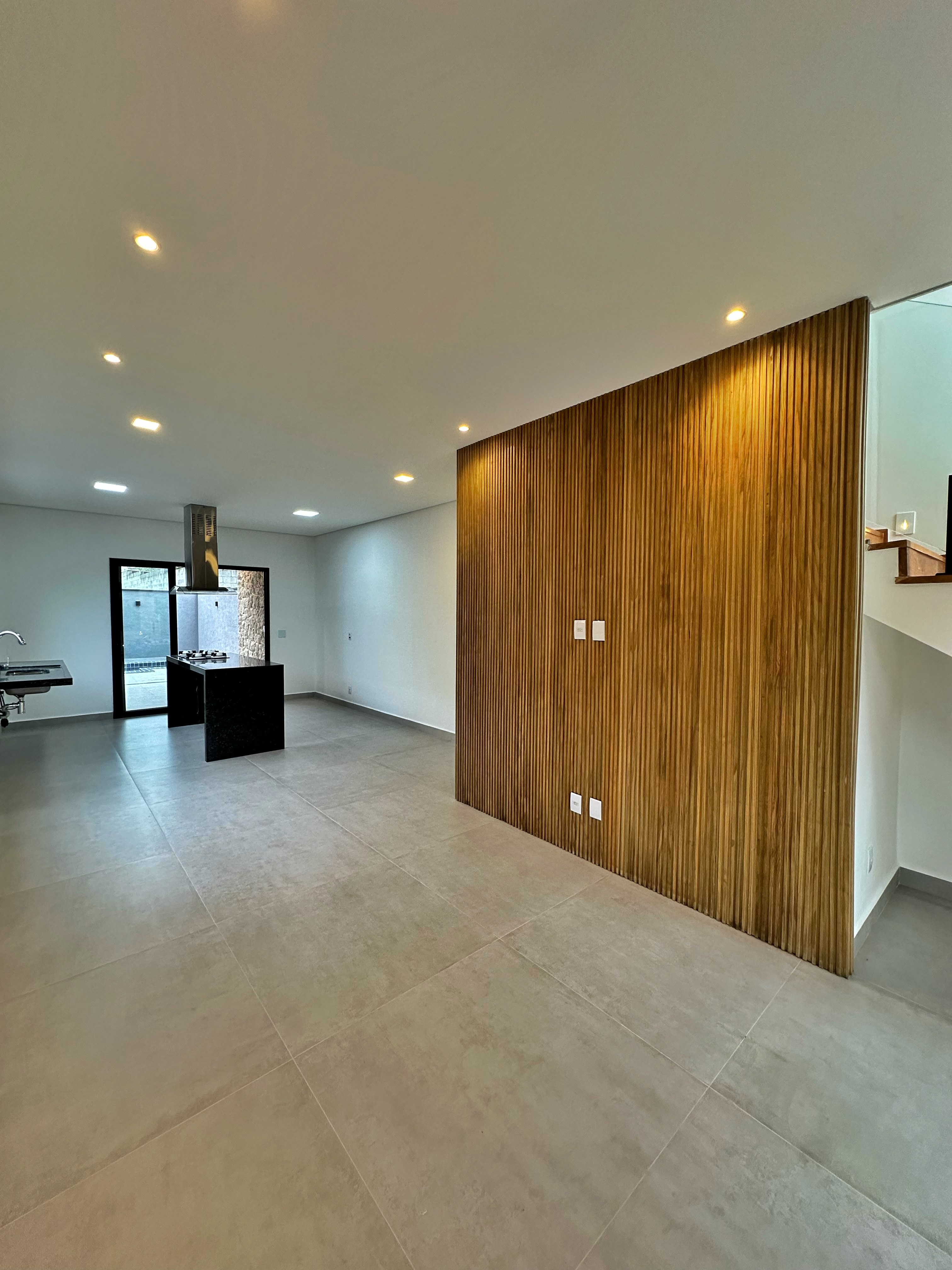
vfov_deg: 102.1
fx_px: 513
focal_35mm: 14
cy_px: 635
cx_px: 476
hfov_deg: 85.7
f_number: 2.2
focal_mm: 2.22
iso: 200
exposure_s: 1/120
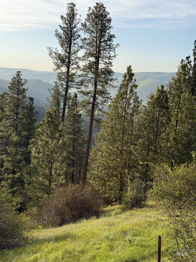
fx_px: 362
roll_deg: -4.4
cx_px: 98
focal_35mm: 48
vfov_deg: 39.7
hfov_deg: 30.3
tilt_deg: -6.5
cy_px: 131
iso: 100
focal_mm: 6.76
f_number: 1.78
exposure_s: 1/2273
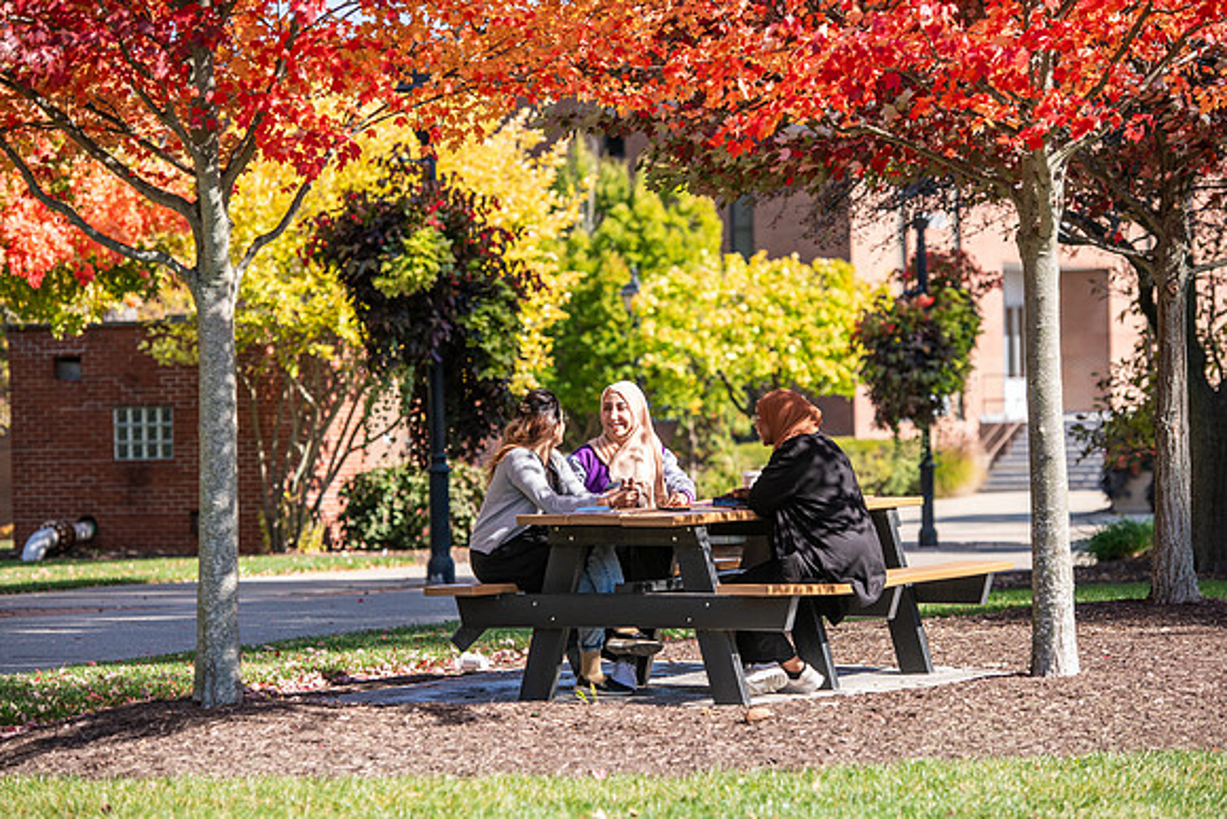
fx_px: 4159
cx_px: 614
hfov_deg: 16.8
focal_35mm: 122
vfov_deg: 11.2
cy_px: 410
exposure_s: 1/500
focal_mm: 122
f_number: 4
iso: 160
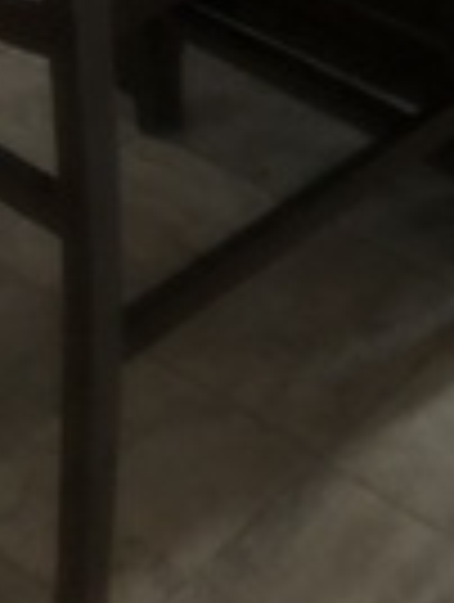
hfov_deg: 10.5
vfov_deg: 11.6
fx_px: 2423
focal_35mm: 139
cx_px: 584
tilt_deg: -12.9
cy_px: -853
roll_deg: +0.9
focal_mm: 4
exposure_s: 1/15
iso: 64
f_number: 1.8
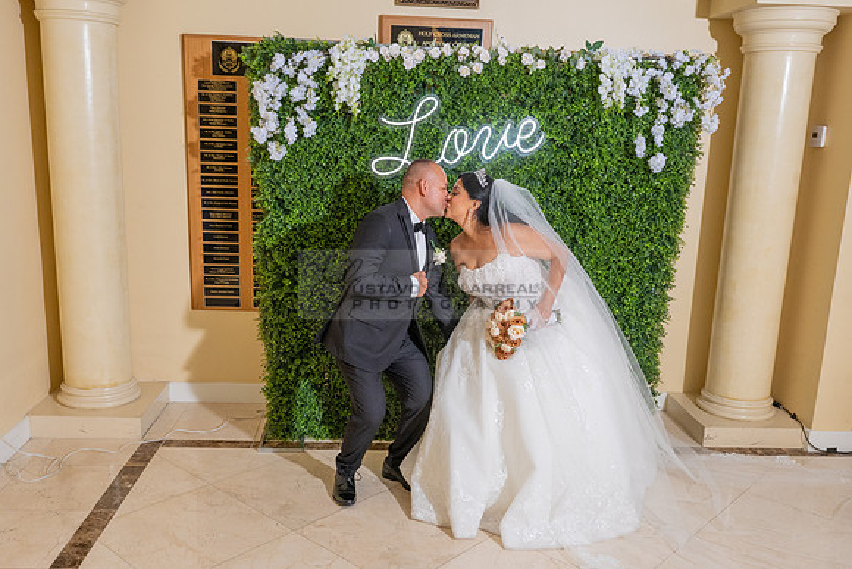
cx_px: 422
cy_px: 308
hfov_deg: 57.5
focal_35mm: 33
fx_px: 776
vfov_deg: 40.2
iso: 800
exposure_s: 1/160
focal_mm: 24
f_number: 8
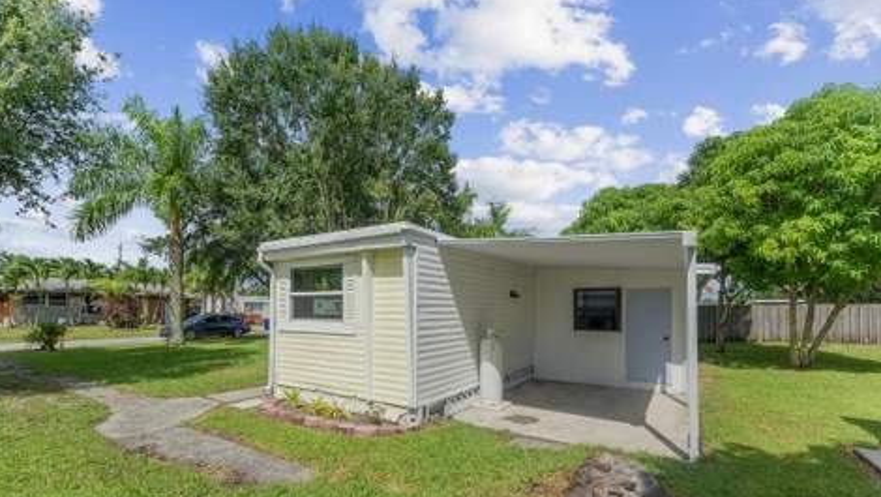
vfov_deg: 66.7
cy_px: 291
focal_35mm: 16
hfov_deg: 99.3
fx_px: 374
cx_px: 435
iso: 400
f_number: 8
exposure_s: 1/250
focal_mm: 15
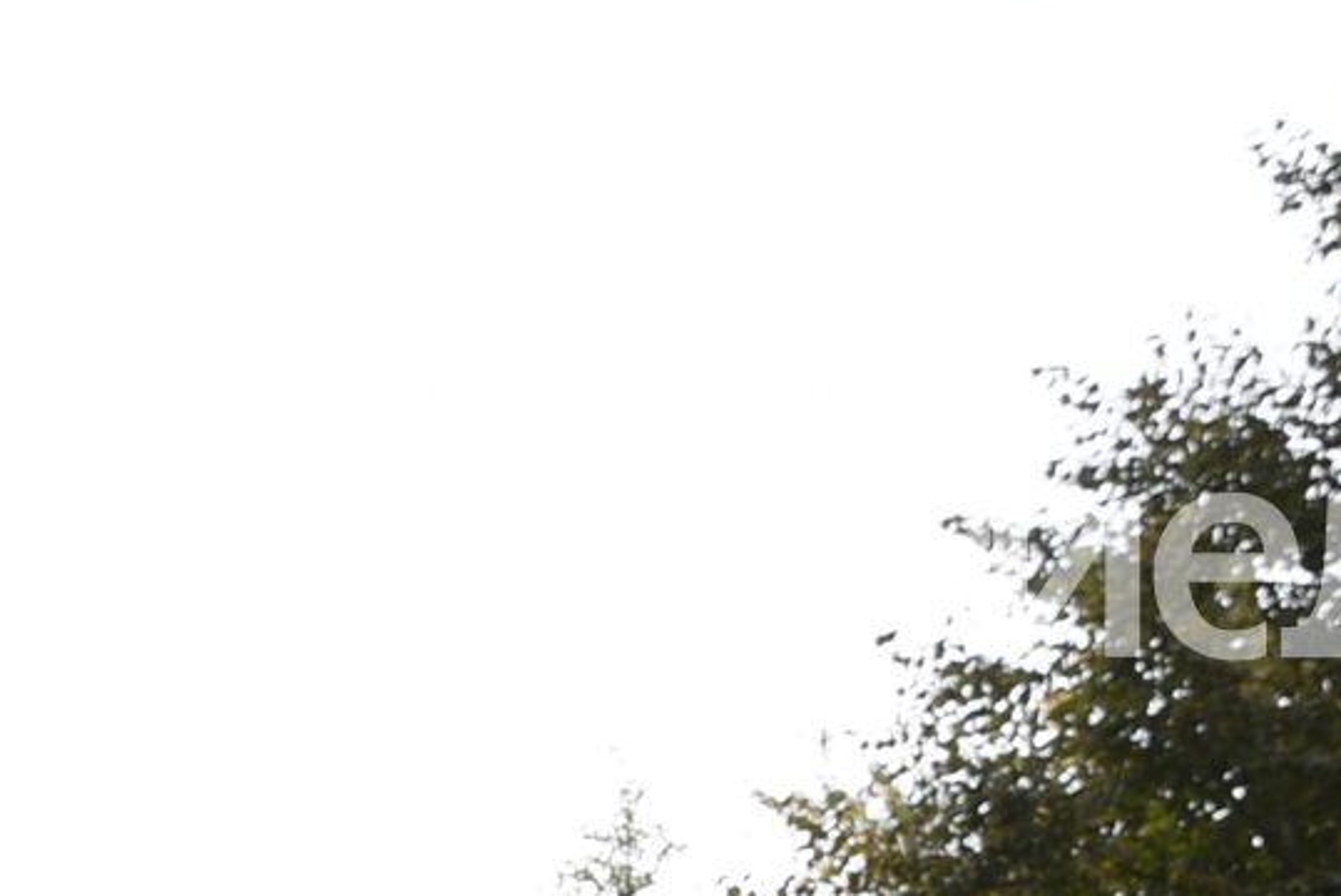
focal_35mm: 96
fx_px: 3578
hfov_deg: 18.4
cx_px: -776
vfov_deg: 11.3
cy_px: 2292
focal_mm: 16
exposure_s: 1/400
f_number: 5
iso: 64
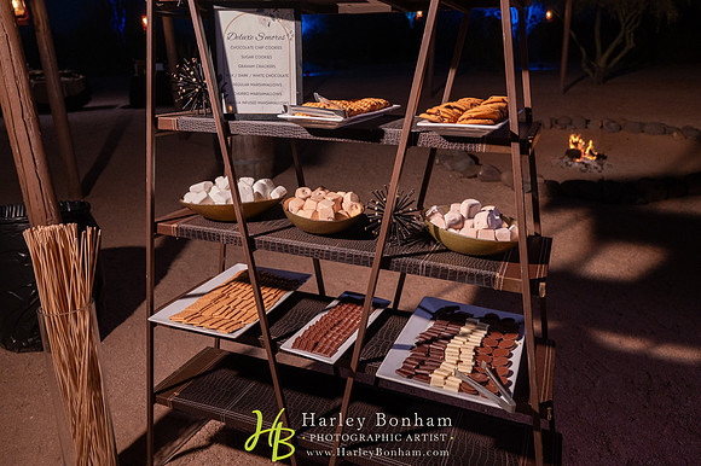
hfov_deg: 67.4
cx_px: 350
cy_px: 233
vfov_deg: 47.9
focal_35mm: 27
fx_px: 525
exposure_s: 1/125
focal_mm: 27
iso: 1600
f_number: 4
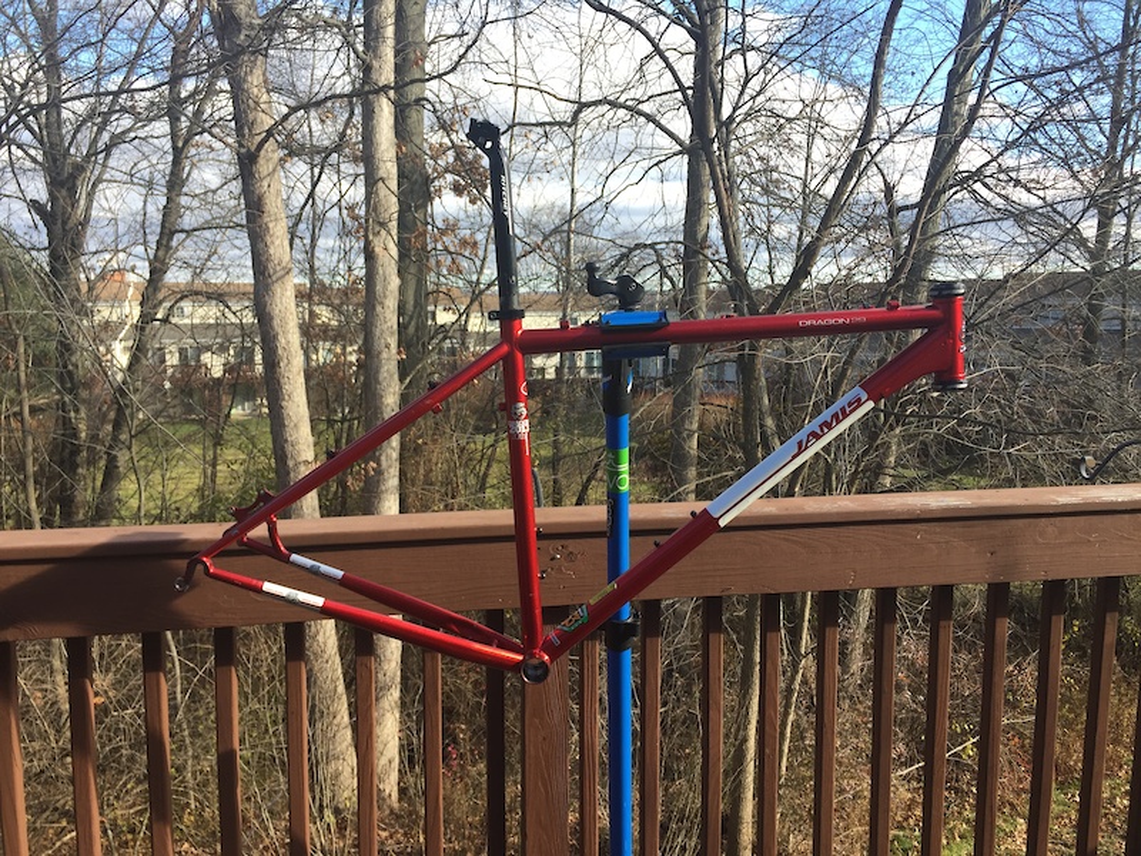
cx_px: 570
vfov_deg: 48.2
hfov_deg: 61.7
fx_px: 956
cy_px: 428
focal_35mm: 29
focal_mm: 4.15
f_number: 2.2
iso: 32
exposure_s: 1/412
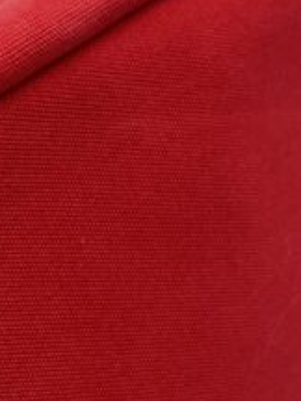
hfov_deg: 11.4
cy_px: 204
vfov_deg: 16.0
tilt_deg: -35.8
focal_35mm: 123
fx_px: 1426
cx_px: -203
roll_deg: -0.3
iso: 32
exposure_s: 1/115
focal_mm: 5.7
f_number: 1.5
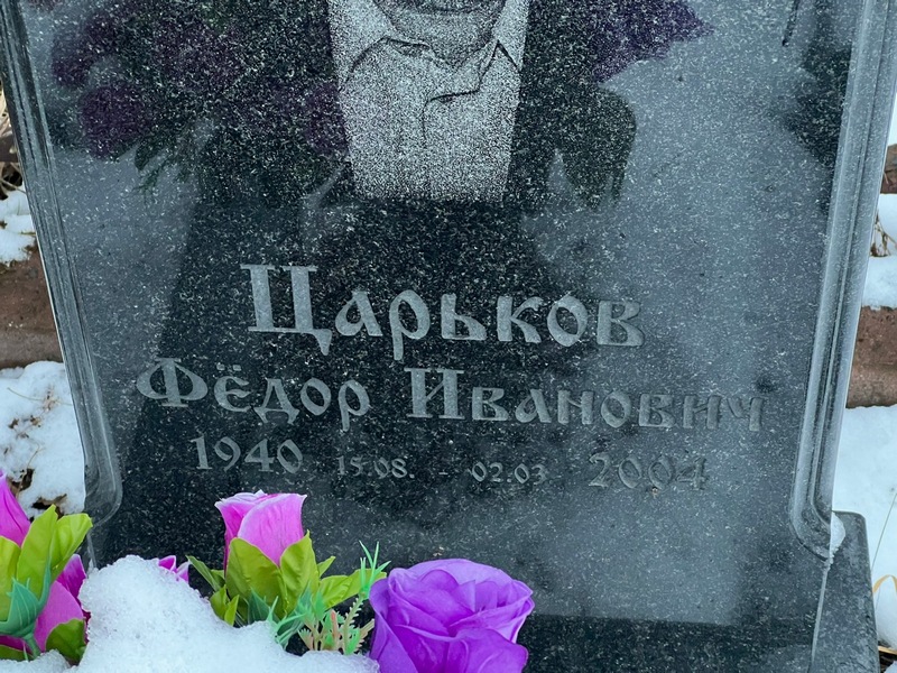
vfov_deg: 19.1
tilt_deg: -44.0
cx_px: 448
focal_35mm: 77
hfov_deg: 25.3
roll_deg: +1.7
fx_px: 1995
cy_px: 336
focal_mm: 9
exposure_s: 1/15
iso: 500
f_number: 2.8
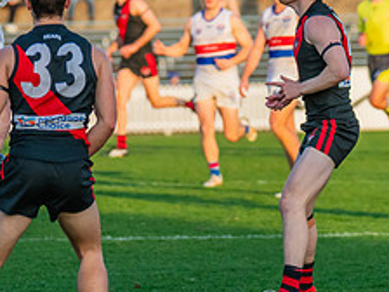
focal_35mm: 561
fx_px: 6304
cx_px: -116
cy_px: -27
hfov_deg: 3.5
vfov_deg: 2.6
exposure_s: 1/1250
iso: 800
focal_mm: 220
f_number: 5
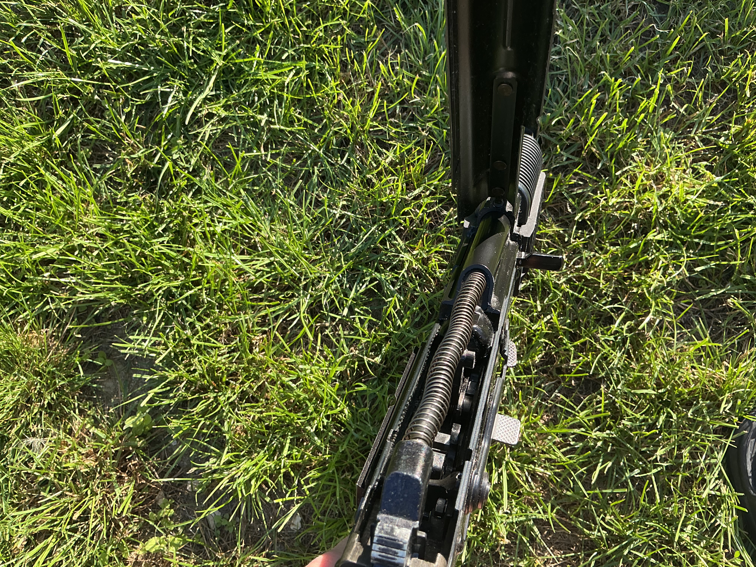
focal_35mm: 29
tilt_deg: -81.8
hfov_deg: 61.7
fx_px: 633
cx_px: 378
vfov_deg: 48.2
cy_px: 284
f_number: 1.8
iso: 20
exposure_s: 1/212
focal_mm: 3
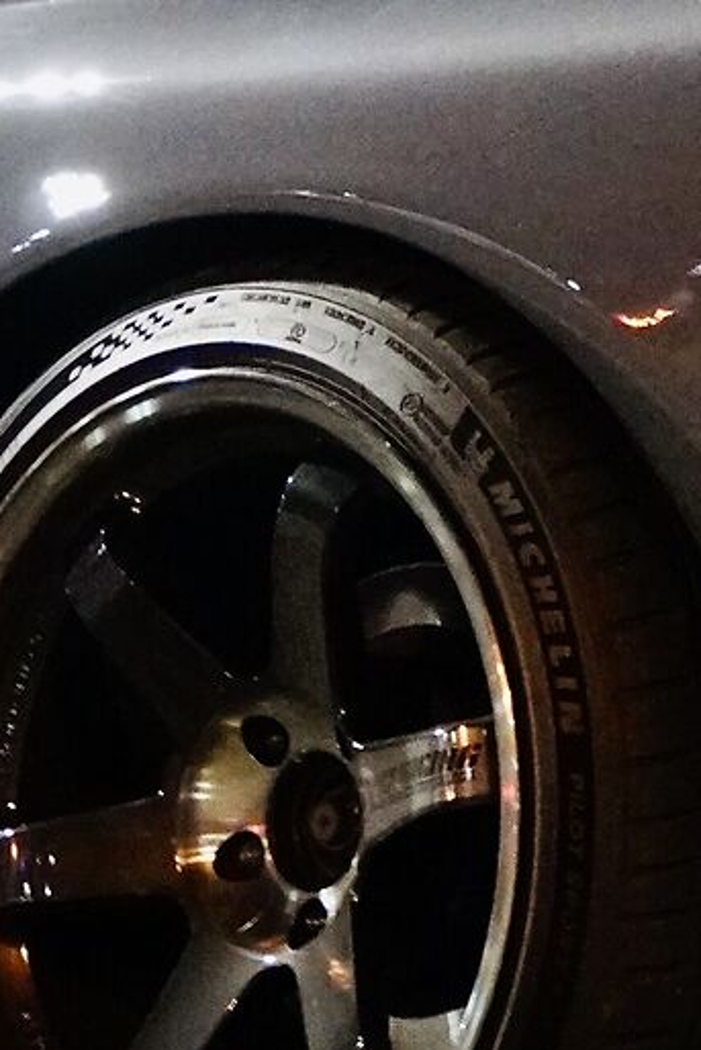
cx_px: 1388
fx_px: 5721
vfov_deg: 10.4
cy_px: -131
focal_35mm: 196
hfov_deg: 6.8
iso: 6400
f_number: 4.5
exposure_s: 1/10
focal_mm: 28
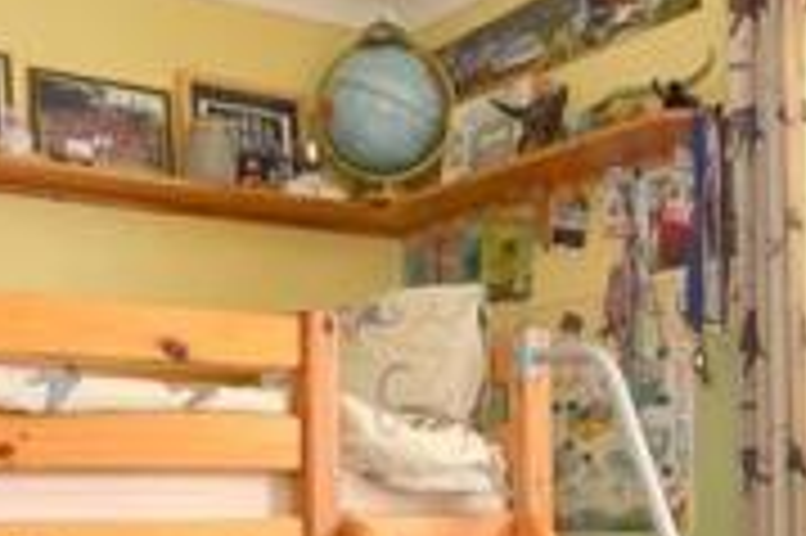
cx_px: 441
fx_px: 1230
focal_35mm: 55
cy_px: 538
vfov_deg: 23.5
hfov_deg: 36.2
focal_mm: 10
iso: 200
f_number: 11
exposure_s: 3
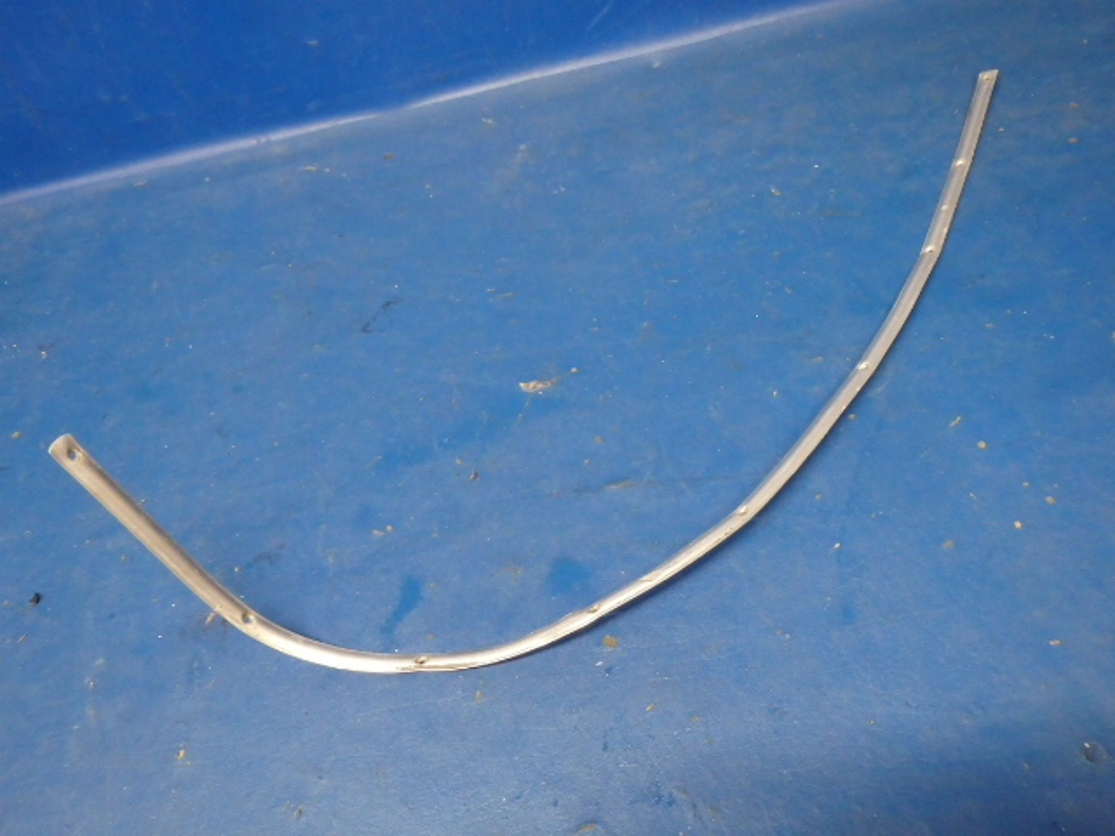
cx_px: 558
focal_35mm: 28
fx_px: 902
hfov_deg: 63.4
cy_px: 418
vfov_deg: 49.7
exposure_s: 1/25
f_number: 3.9
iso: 800
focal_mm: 5
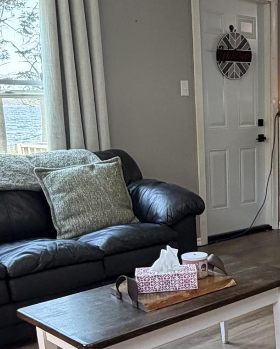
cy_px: 258
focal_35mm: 55
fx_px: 569
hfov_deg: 25.9
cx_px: 294
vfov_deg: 33.5
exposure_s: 1/75
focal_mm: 2.22
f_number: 2.2
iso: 320
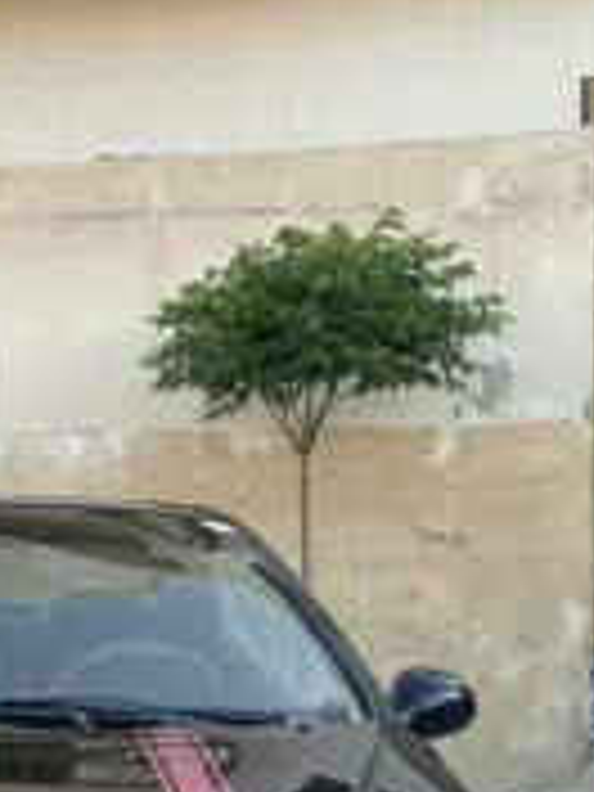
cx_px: 40
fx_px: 2494
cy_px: 742
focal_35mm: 109
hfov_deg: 13.4
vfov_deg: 17.7
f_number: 1.78
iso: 64
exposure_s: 1/383
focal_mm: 6.76
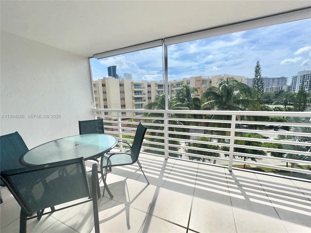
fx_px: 126
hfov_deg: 102.1
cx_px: 156
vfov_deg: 85.7
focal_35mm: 14
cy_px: 116
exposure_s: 1/3401
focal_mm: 2.22
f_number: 2.2
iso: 32
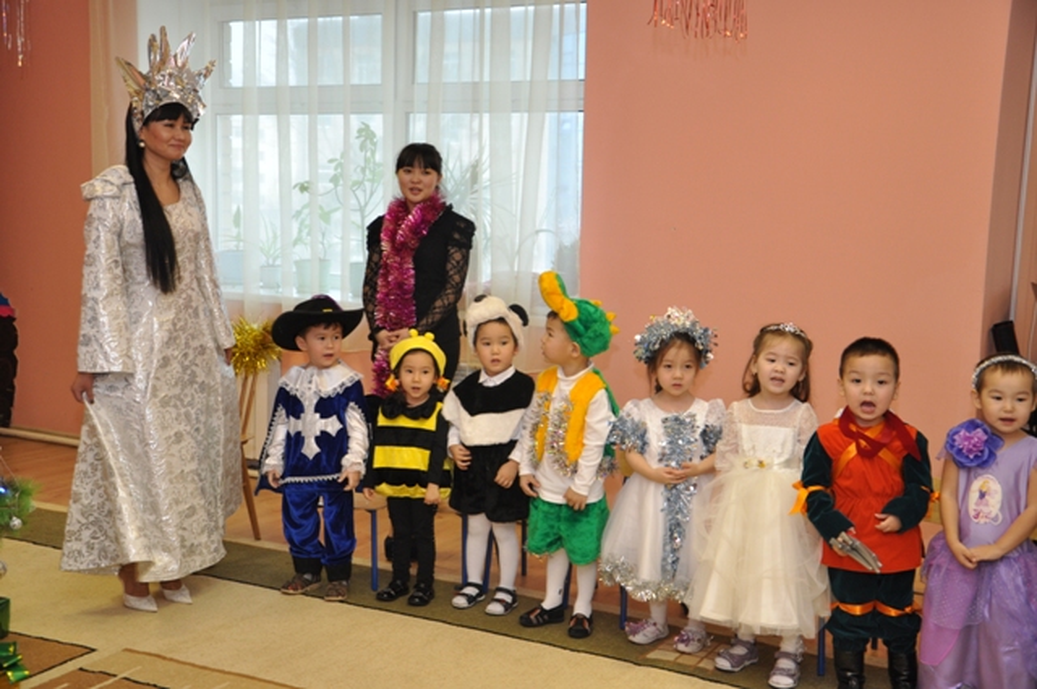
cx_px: 518
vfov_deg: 29.8
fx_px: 1295
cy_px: 344
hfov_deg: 43.7
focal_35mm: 45
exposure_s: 1/60
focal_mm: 30
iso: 500
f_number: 4.2
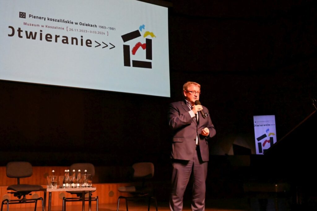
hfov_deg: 47.4
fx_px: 361
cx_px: 158
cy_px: 106
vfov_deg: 32.6
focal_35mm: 41
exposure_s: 1/320
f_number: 9
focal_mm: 41
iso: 32000
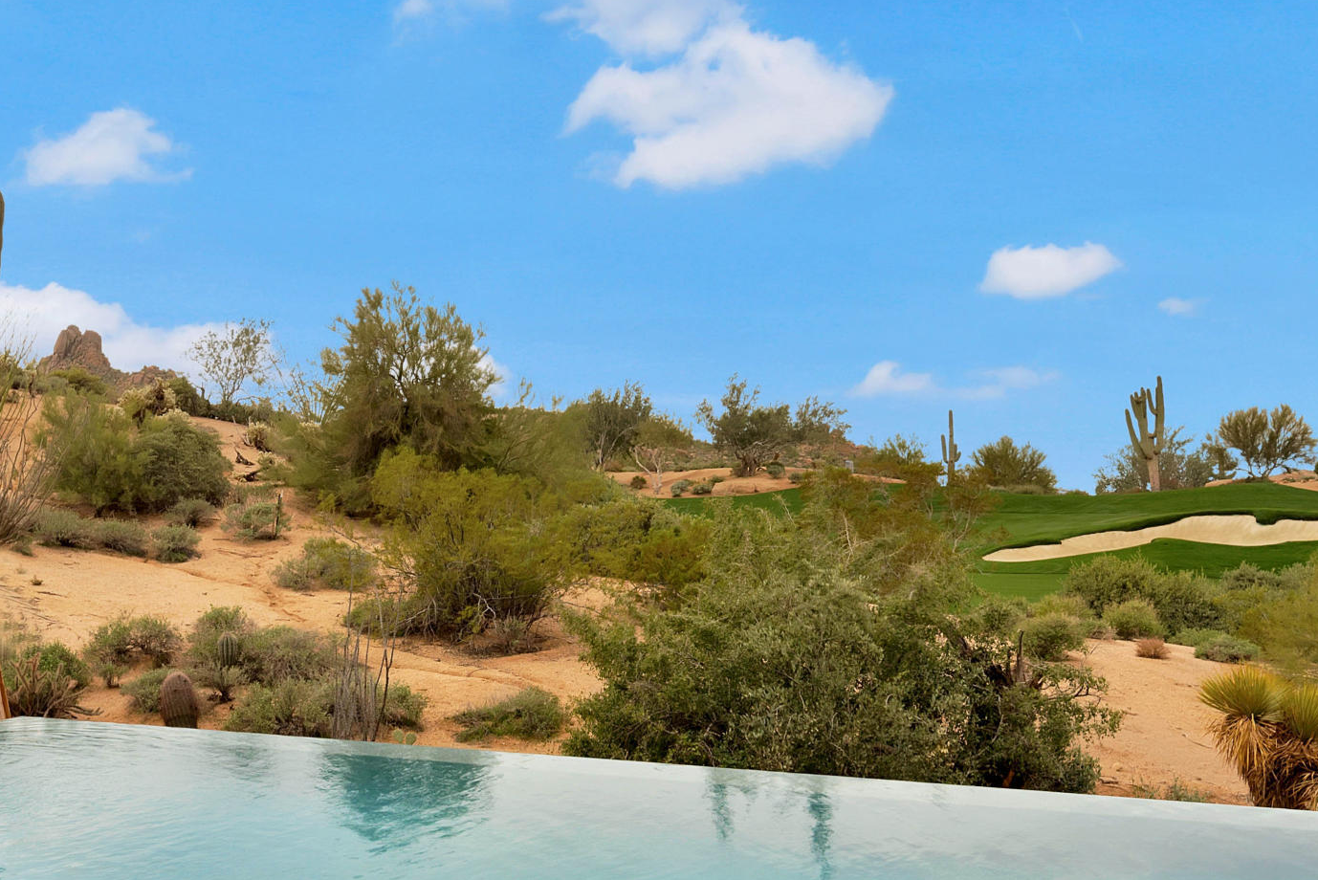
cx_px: 600
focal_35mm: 37
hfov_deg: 51.8
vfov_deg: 35.9
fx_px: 1355
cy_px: 494
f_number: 10
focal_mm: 17
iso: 160
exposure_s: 1/320
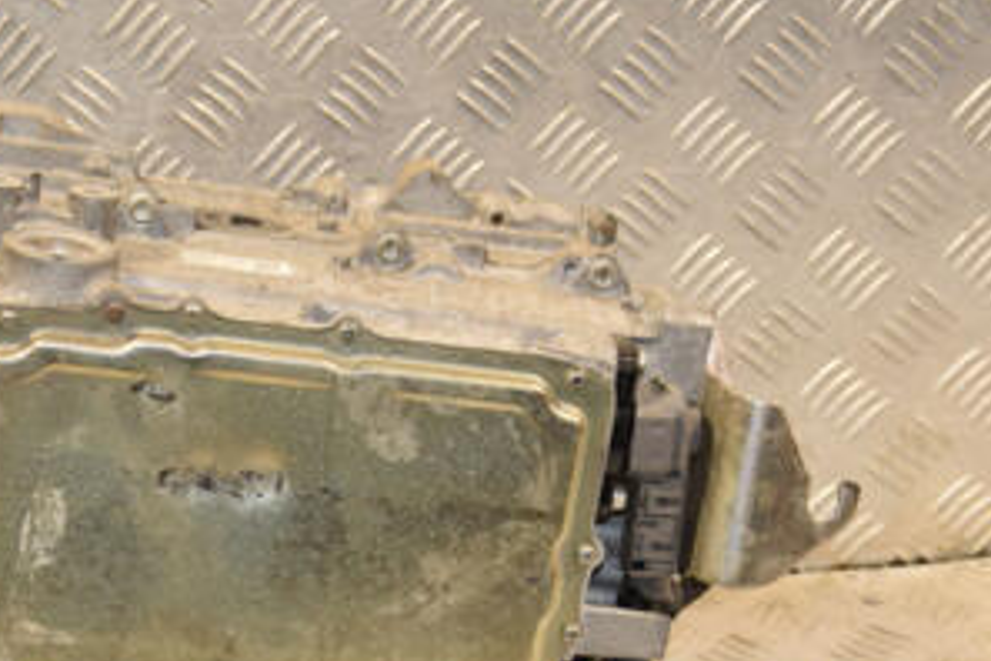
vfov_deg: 13.2
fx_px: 2835
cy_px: 551
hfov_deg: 19.7
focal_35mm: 103
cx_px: 230
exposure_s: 1/200
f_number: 5.6
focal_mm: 34
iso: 800
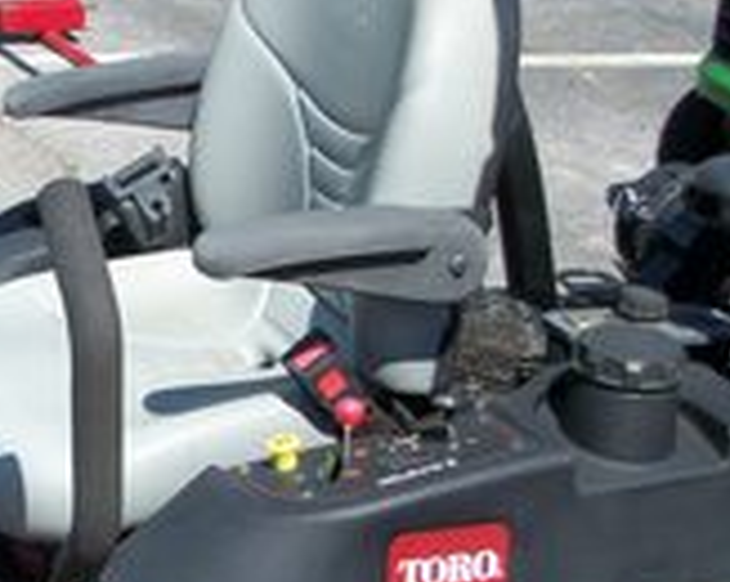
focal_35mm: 114
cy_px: 479
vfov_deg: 13.4
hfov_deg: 16.4
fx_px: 2460
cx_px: -76
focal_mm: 6.3
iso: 80
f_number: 3.1
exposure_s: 1/800
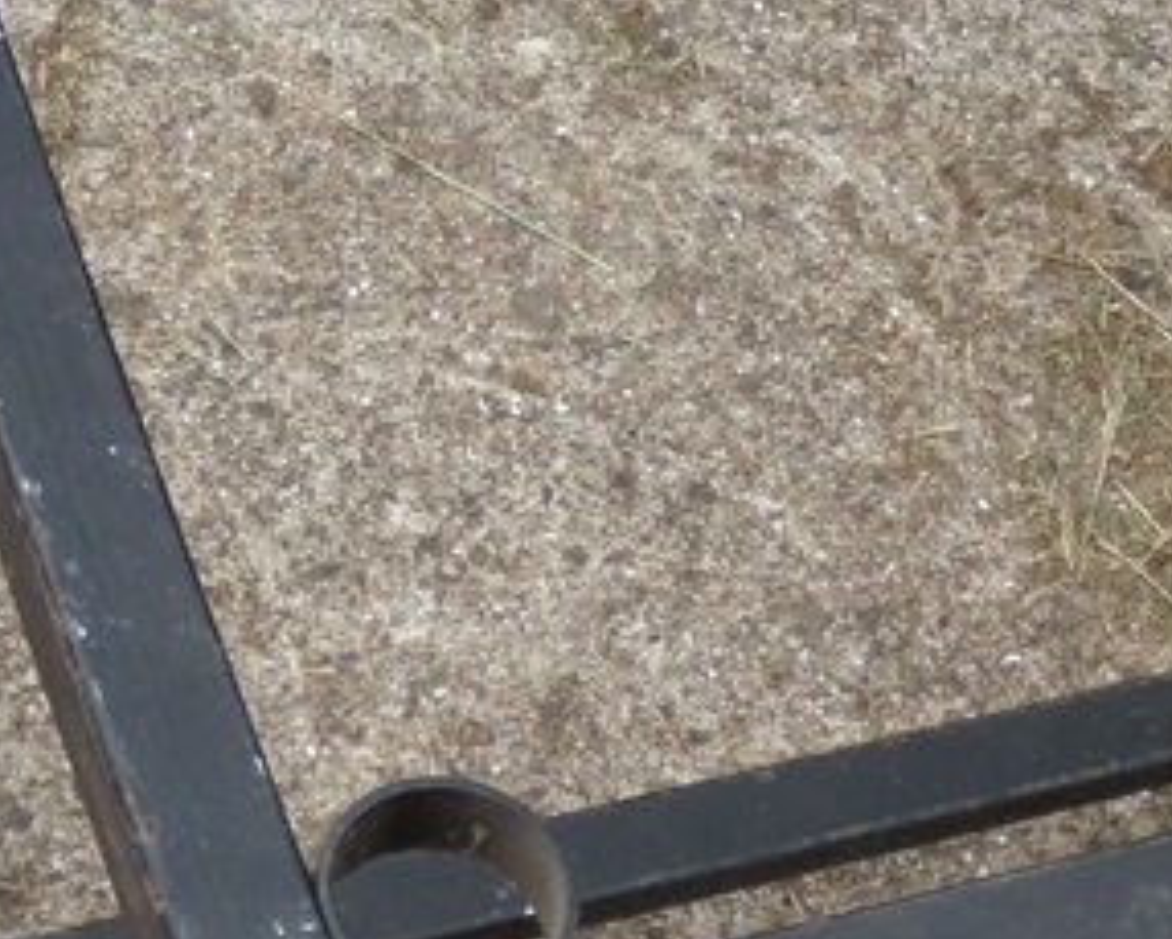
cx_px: 1606
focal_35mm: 123
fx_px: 4268
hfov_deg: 14.8
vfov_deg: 12.5
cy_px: 353
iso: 80
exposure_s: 1/160
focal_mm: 6.4
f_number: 3.6
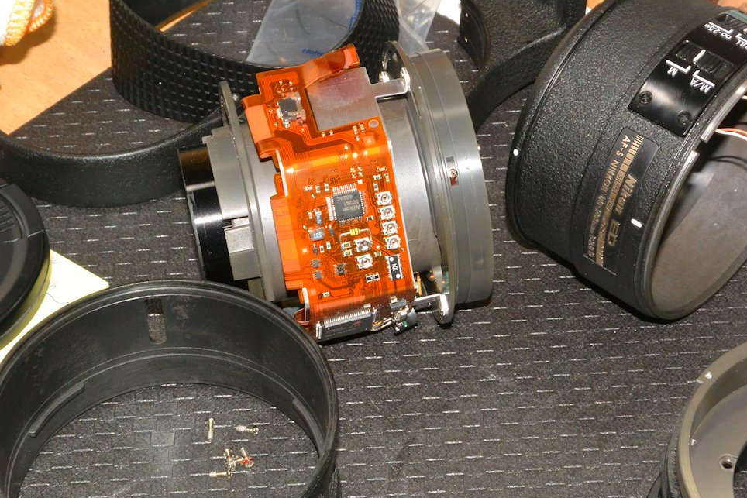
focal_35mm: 86
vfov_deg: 15.9
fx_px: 1785
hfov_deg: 23.6
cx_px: 384
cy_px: 244
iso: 800
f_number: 16
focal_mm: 30
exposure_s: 1/60
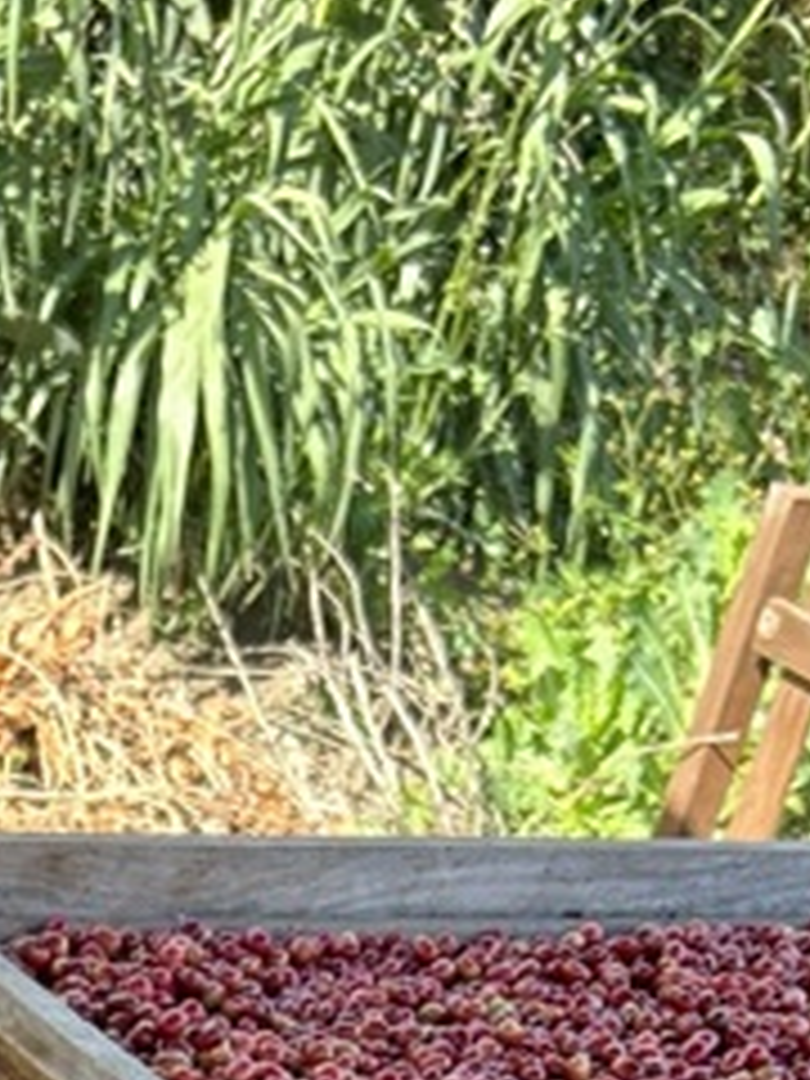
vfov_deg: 15.7
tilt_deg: -30.4
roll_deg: -7.6
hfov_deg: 12.9
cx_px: -248
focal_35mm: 111
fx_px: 3463
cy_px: 1822
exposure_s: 1/365
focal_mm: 5.7
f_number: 1.5
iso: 50
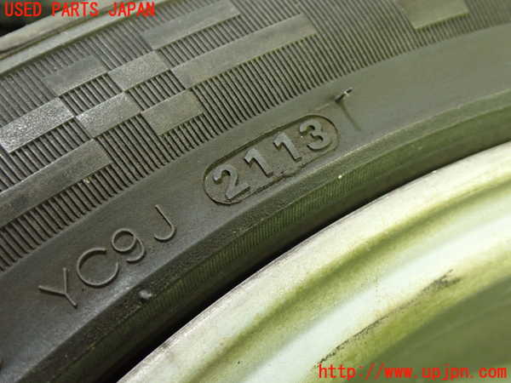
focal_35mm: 41
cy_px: 192
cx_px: 256
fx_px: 605
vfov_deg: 35.1
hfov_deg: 45.8
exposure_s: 1/30
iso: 800
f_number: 2.8
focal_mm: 7.31
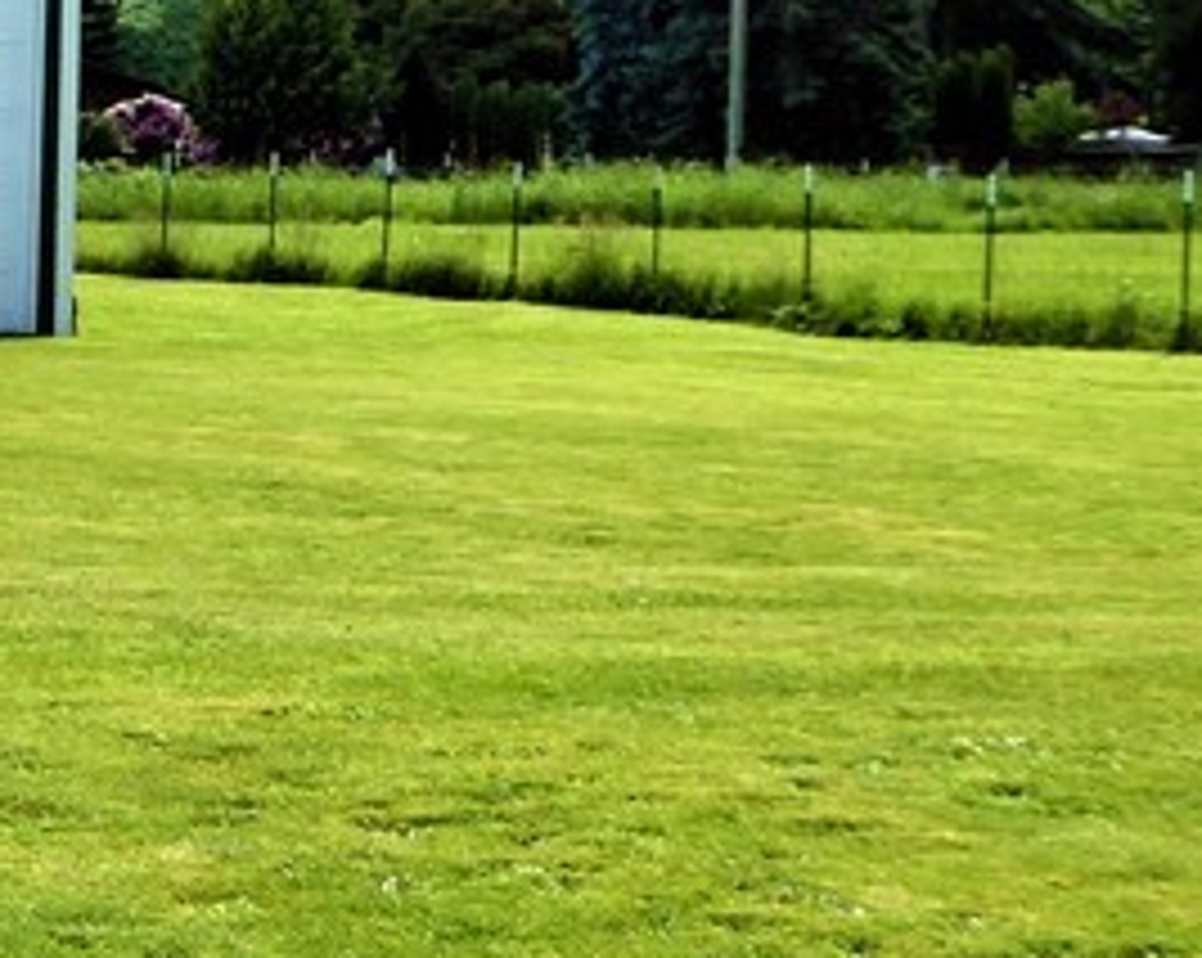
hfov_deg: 13.3
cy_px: 517
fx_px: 4797
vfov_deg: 11.4
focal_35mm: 135
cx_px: -747
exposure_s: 1/500
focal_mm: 6.3
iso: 100
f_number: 3.7
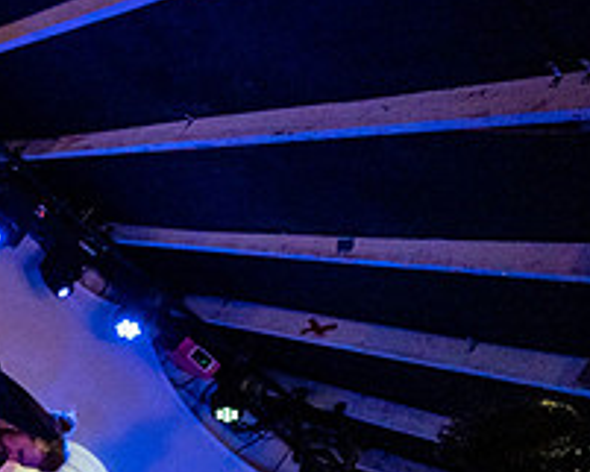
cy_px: 184
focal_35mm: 42
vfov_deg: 35.5
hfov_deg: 27.8
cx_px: -312
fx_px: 734
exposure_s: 1/160
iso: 3200
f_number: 2.8
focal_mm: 14
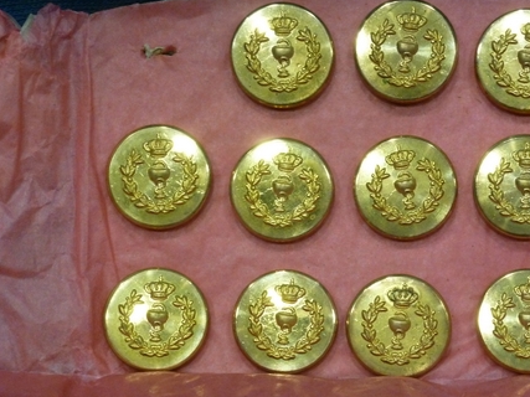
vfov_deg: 11.9
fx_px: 1913
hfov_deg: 15.7
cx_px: 345
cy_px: 218
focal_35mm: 125
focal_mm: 16
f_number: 4.9
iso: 400
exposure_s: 1/15
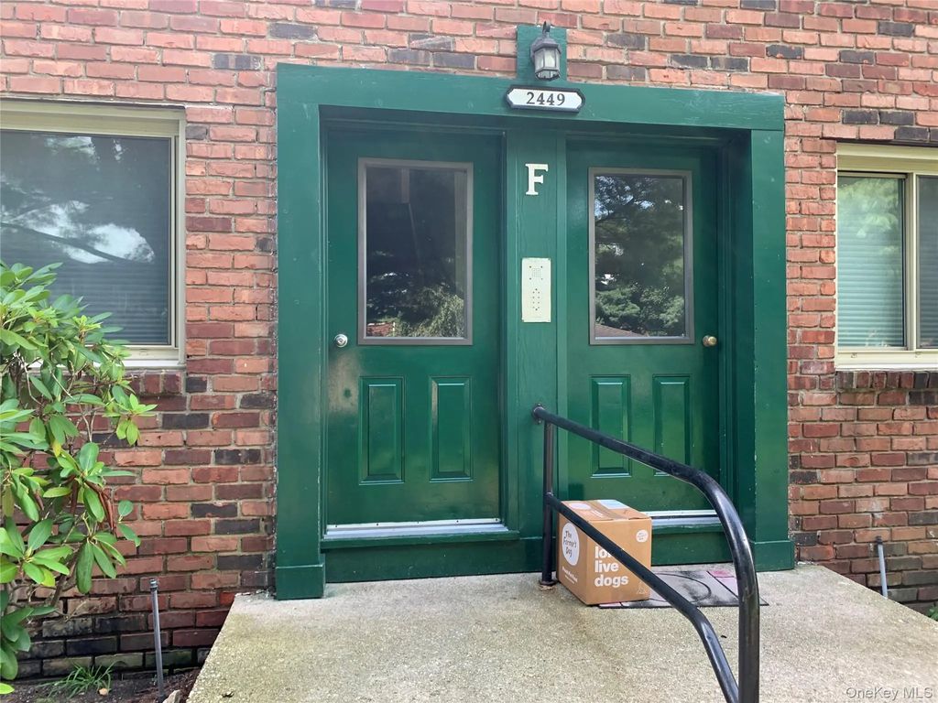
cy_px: 352
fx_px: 705
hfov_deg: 67.3
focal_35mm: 26
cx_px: 469
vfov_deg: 53.1
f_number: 1.8
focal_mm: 4.25
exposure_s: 1/121
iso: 50
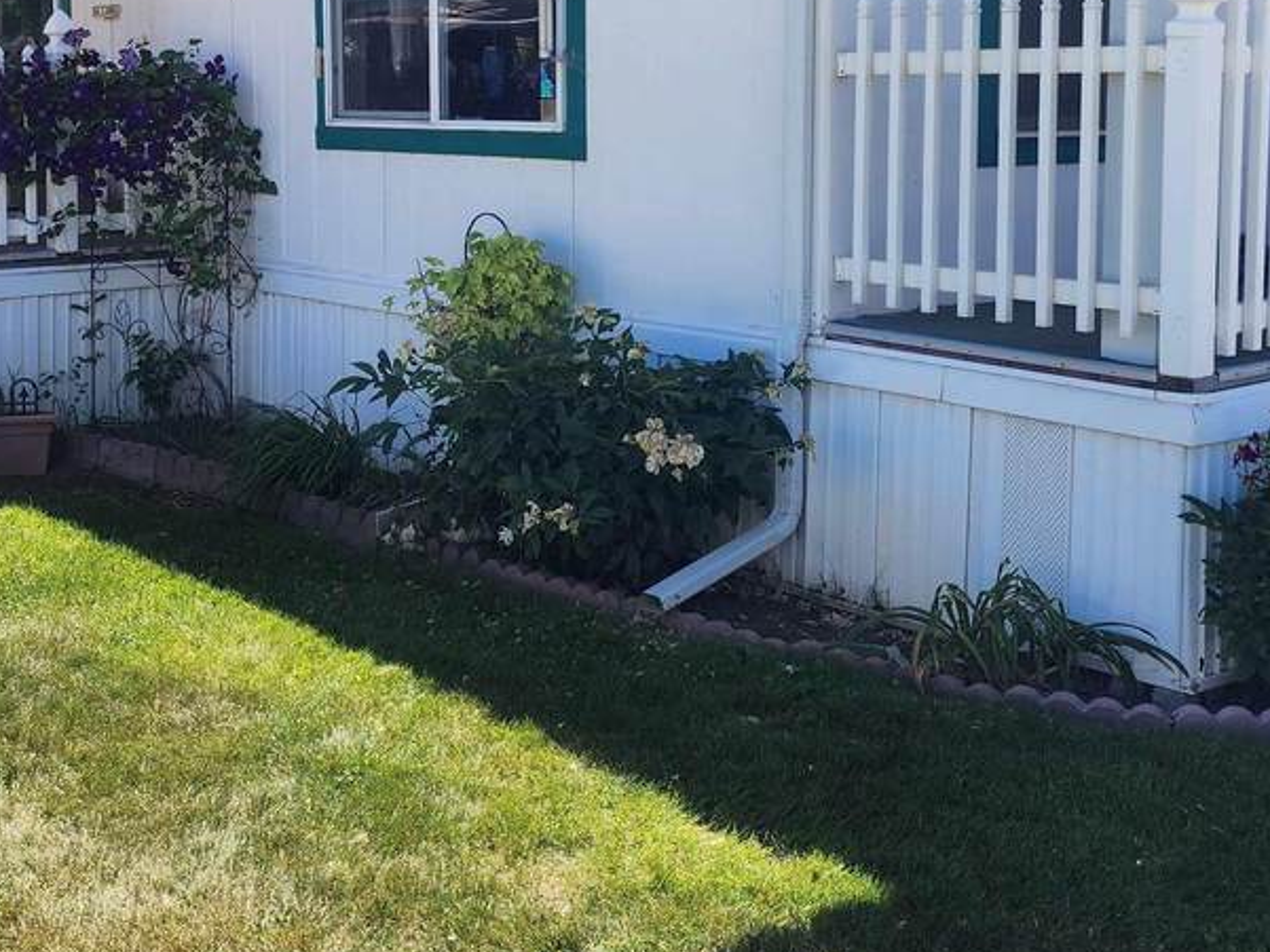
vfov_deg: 29.2
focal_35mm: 49
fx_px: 1798
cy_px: 239
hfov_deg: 38.9
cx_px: 630
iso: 12
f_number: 1.8
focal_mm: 6.4
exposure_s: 1/554
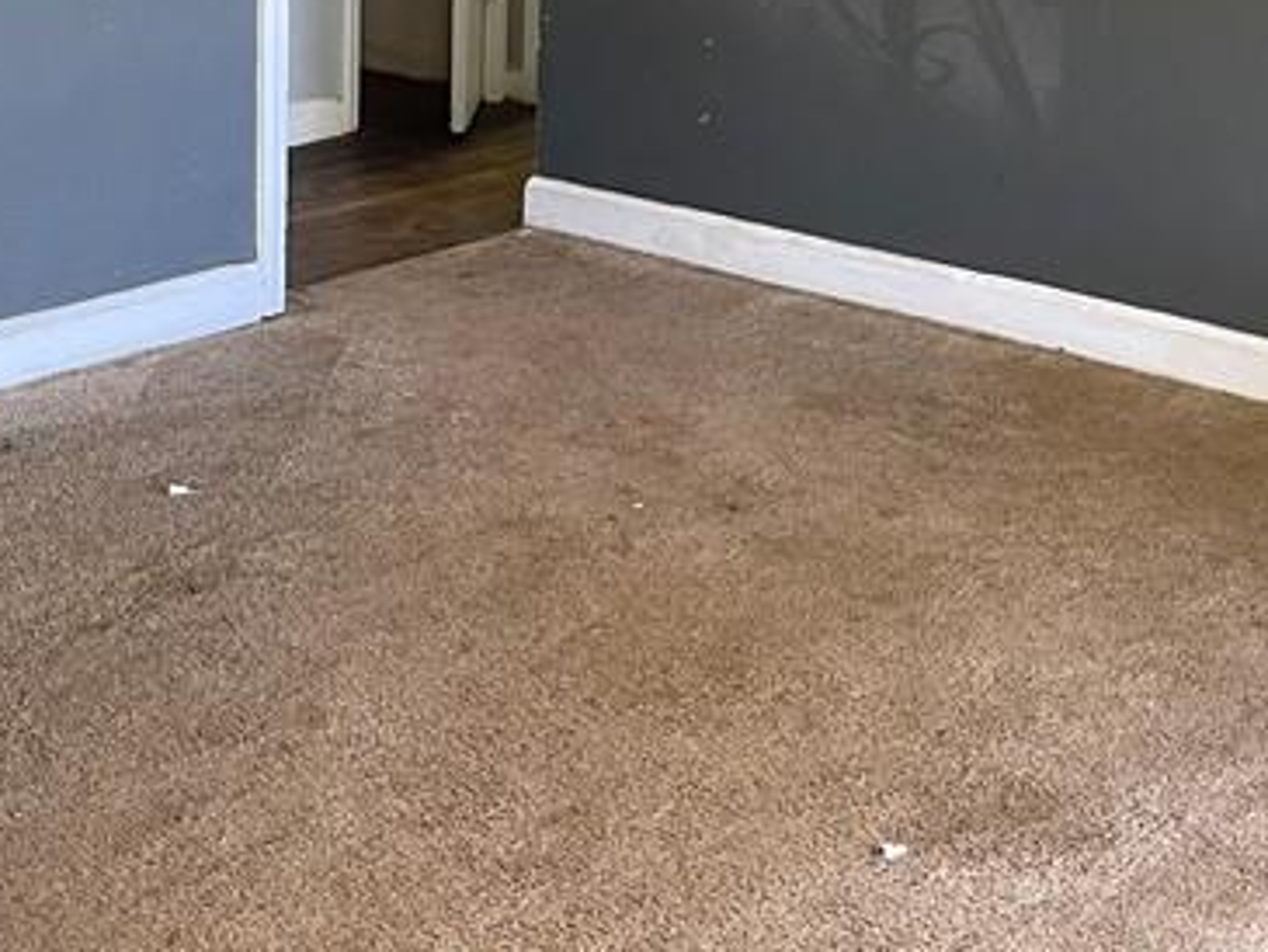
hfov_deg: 26.6
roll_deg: -2.0
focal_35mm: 73
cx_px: 559
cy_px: 146
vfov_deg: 19.9
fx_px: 2675
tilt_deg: -11.4
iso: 125
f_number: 1.6
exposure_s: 1/79
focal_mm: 4.2
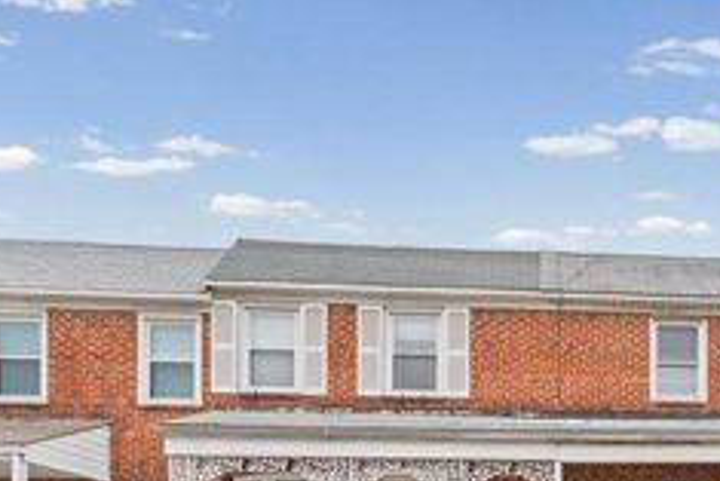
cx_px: 692
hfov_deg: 47.8
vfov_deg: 34.5
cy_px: 509
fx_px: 680
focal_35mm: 34
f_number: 7.1
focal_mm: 16
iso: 250
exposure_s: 1/20
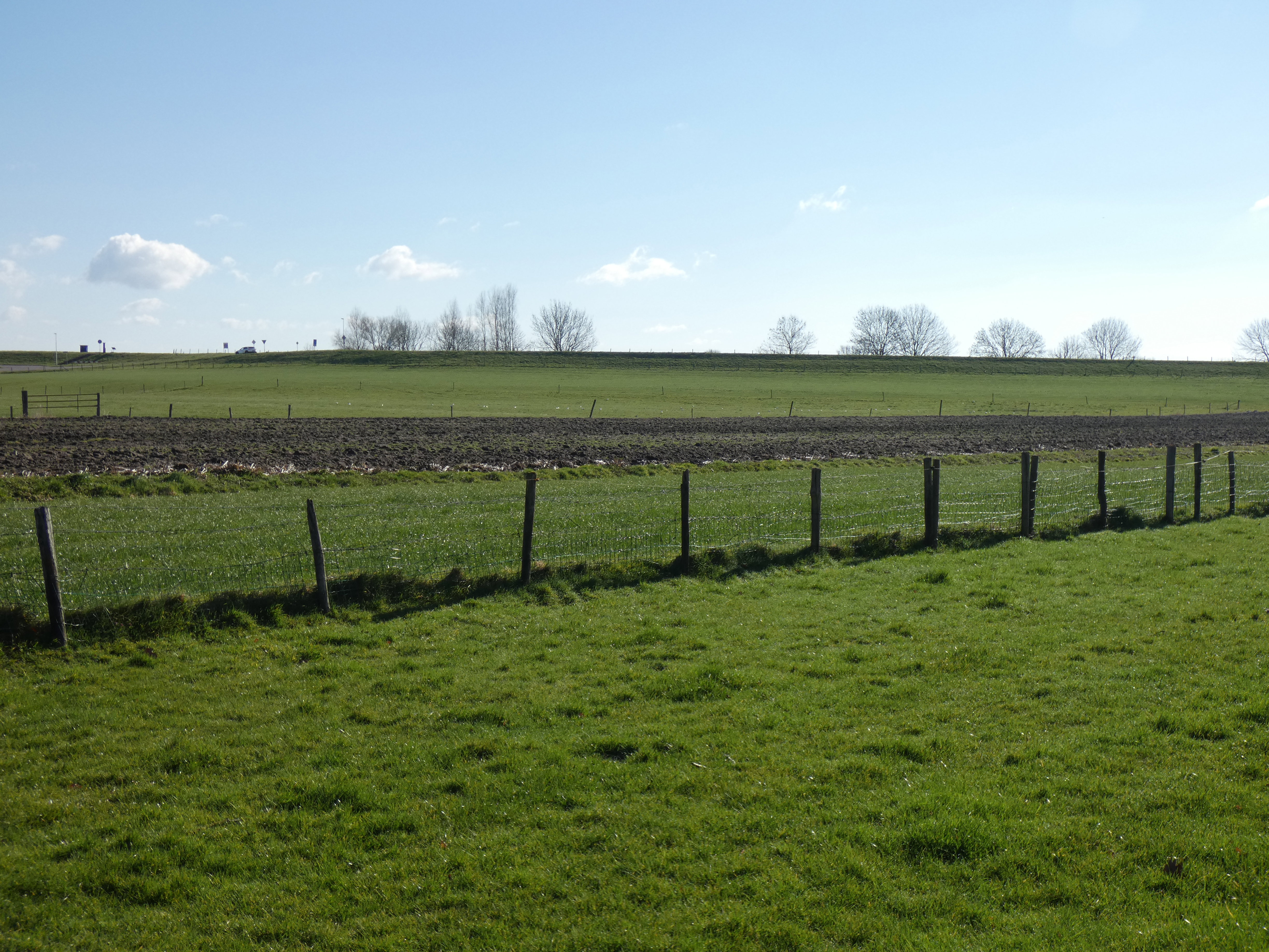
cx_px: 634
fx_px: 1760
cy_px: 476
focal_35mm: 48
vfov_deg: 30.3
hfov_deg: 39.7
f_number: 3.8
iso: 80
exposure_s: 1/1000
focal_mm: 8.6
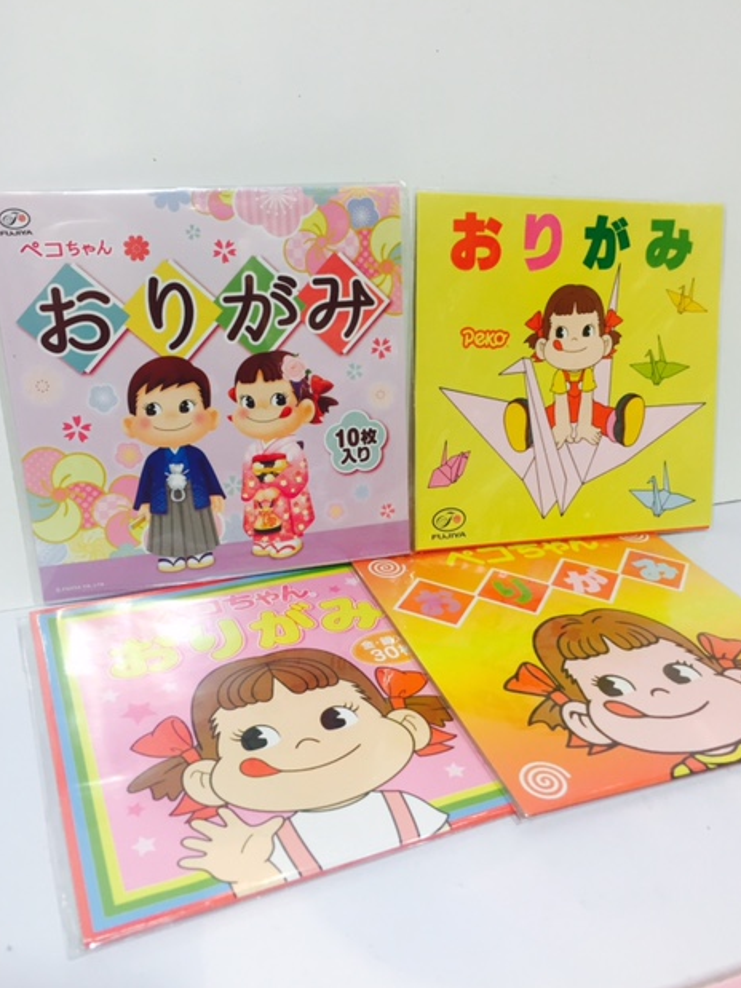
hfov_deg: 46.8
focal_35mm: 30
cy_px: 493
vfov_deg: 60.0
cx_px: 369
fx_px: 857
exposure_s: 1/33
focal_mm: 4.15
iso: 80
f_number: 2.2
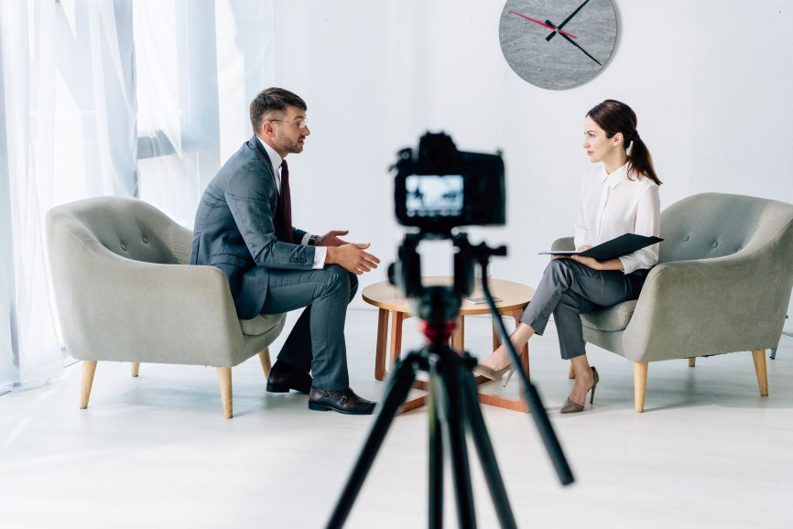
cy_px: 264
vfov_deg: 28.1
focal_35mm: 48
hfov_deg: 41.1
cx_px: 396
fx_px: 1058
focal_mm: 48
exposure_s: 1/200
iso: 100
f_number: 3.5
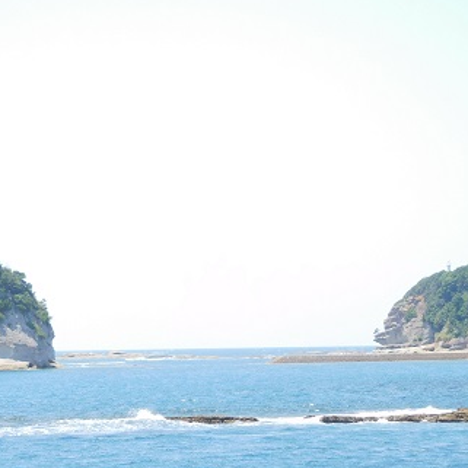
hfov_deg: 13.7
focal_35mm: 127
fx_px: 1943
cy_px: 232
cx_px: 182
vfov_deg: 13.7
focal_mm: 17.8
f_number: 4.8
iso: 125
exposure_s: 1/250
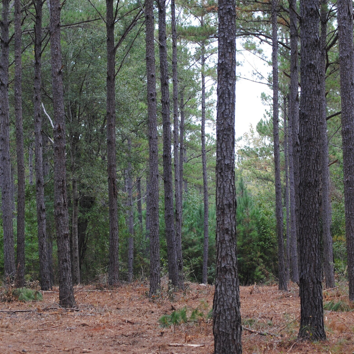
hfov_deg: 12.8
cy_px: 186
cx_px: 145
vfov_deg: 12.8
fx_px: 1583
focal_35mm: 137
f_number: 5
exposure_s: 1/100
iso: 200
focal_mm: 55
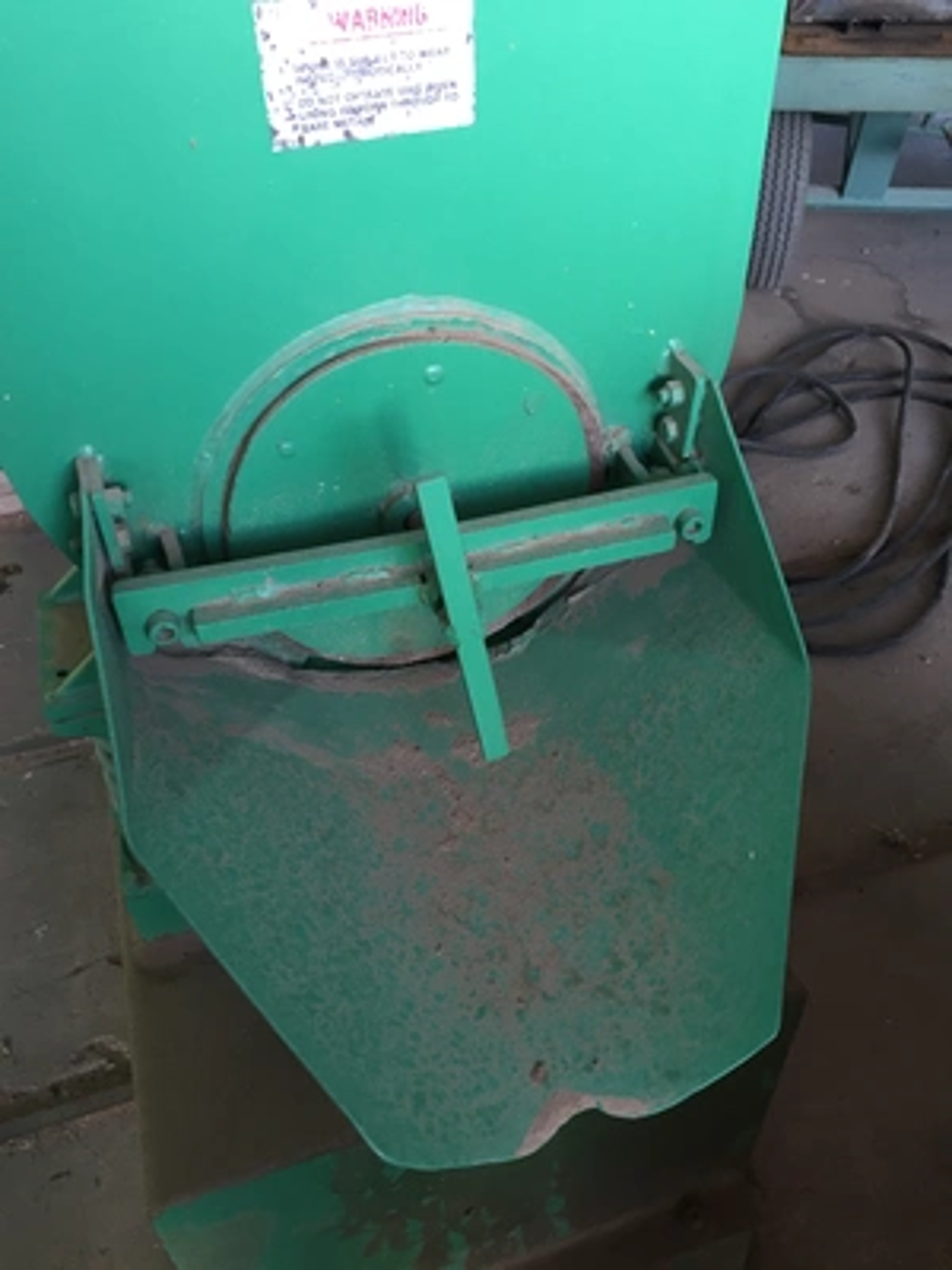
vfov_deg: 61.7
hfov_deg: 48.2
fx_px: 1063
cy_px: 635
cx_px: 476
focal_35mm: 29
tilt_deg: -42.6
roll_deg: +4.3
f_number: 2.2
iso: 40
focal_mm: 4.15
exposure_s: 1/30
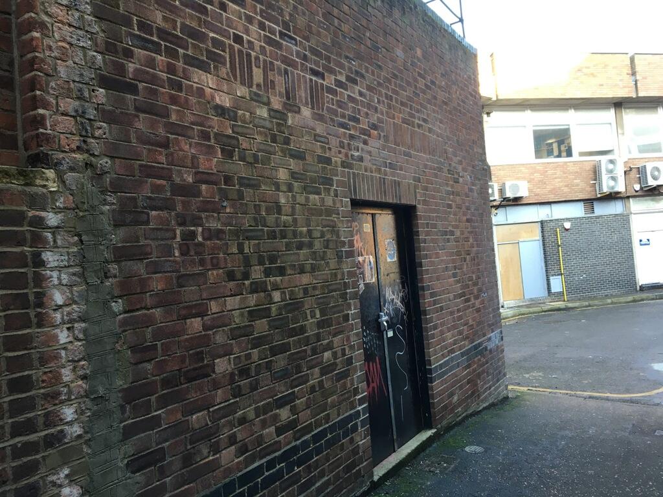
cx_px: 332
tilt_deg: +1.1
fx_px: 555
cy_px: 248
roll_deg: +4.5
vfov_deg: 48.2
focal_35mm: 29
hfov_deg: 61.7
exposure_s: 1/33
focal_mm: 4.15
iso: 32
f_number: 2.2
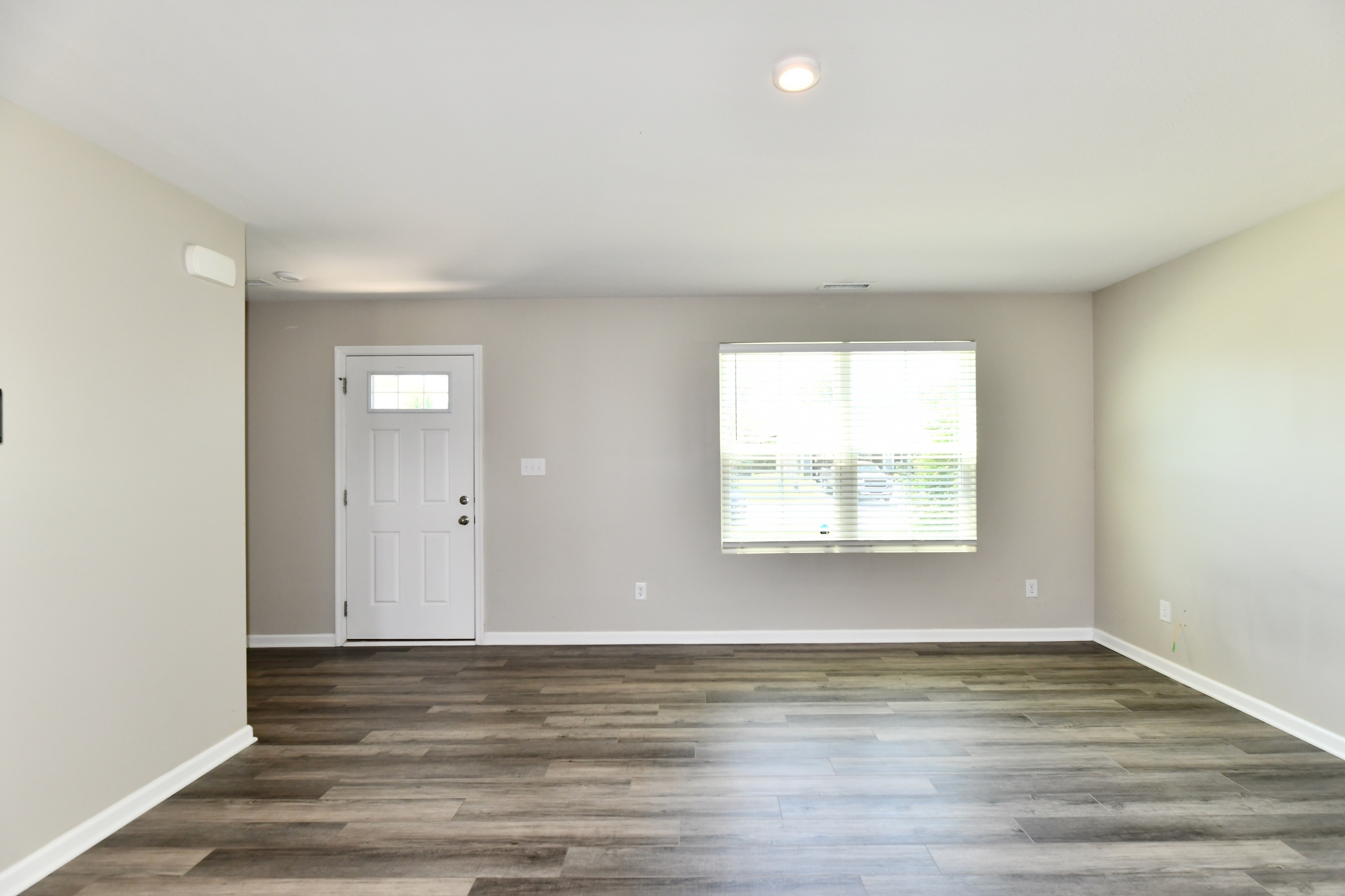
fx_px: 560
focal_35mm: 15
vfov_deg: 77.3
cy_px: 467
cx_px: 687
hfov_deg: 100.4
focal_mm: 14
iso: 640
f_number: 6.3
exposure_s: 1/80
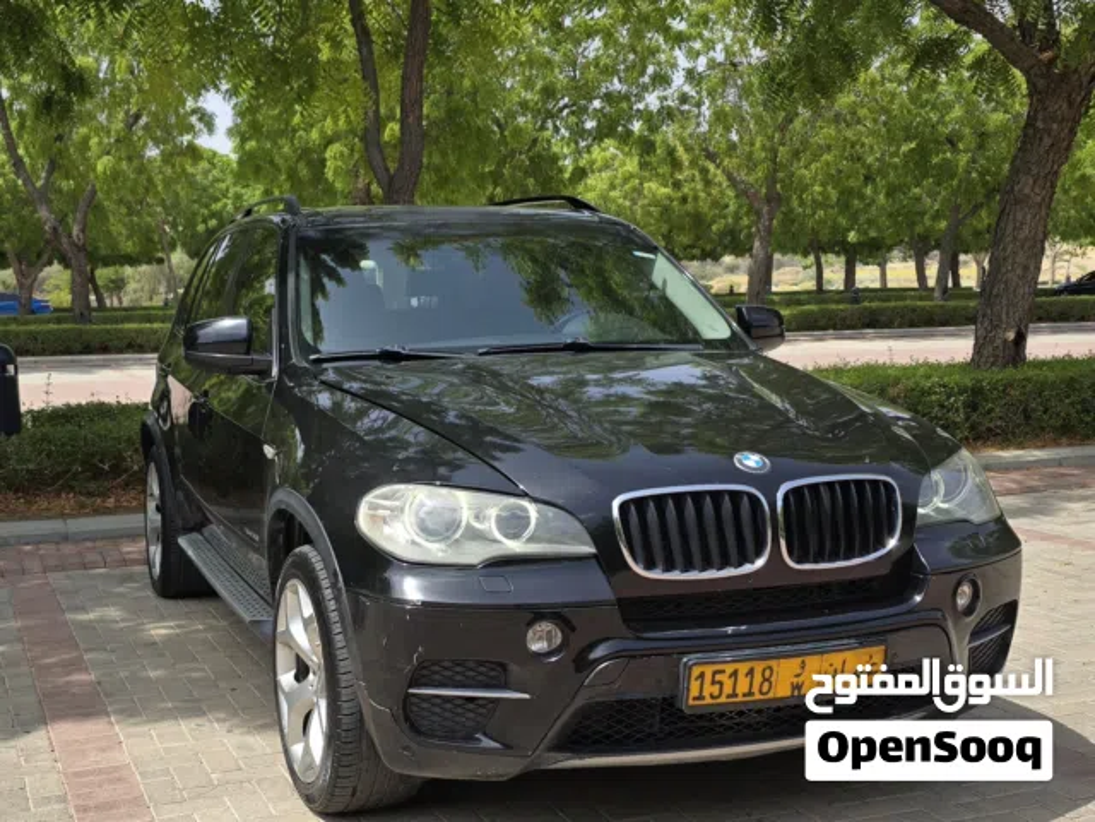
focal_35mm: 23
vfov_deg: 58.9
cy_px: 411
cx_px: 548
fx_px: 728
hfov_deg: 73.9
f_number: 1.7
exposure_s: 1/667
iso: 12
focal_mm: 6.3
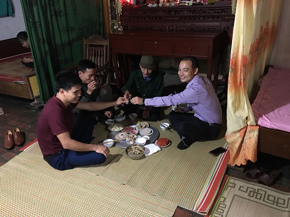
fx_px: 243
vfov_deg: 48.2
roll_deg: +2.6
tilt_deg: -23.7
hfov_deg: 61.7
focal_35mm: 29
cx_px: 145
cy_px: 108
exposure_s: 1/4
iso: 125
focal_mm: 4.15
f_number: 2.2
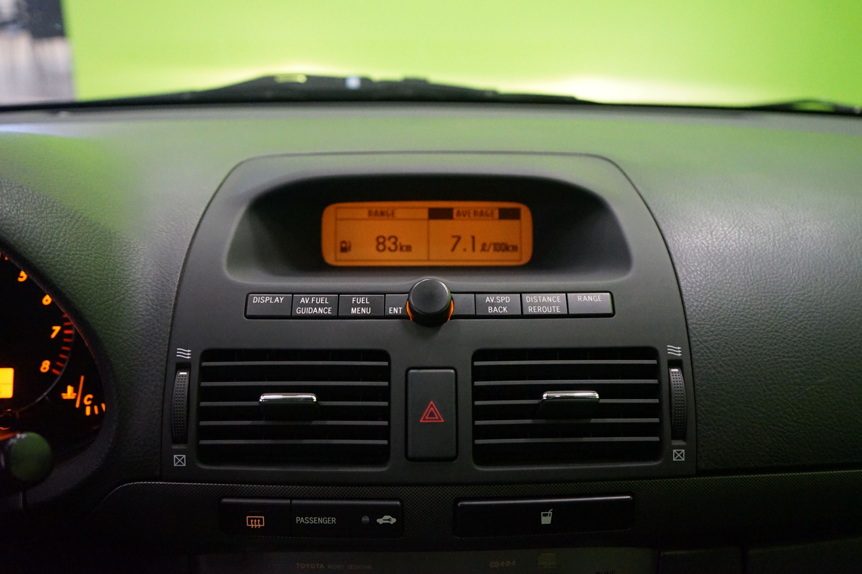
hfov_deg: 55.8
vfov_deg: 38.9
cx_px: 431
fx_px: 814
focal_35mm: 34
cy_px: 287
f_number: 4
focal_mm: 34
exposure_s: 1/60
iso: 6400
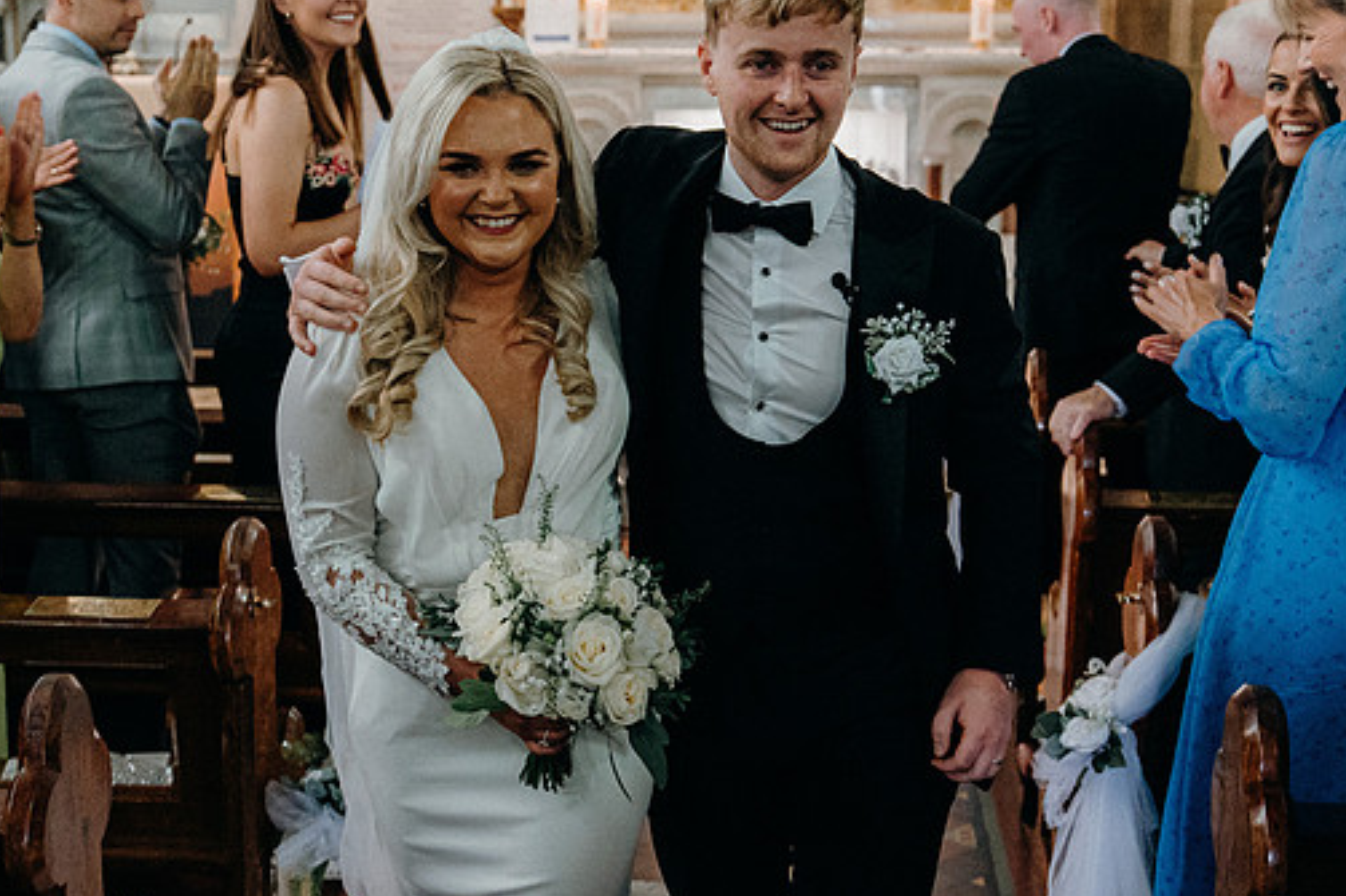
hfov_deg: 33.4
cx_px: 653
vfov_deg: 22.6
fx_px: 2242
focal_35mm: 60
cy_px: 400
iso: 5000
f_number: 3.5
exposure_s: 1/160
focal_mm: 35
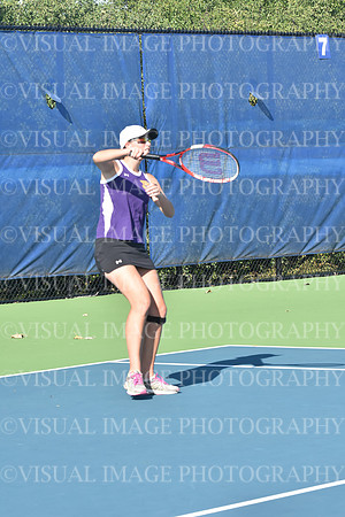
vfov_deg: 13.0
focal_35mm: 158
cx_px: 172
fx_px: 2264
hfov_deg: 8.7
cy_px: 258
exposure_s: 1/1000
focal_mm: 105
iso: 800
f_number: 9
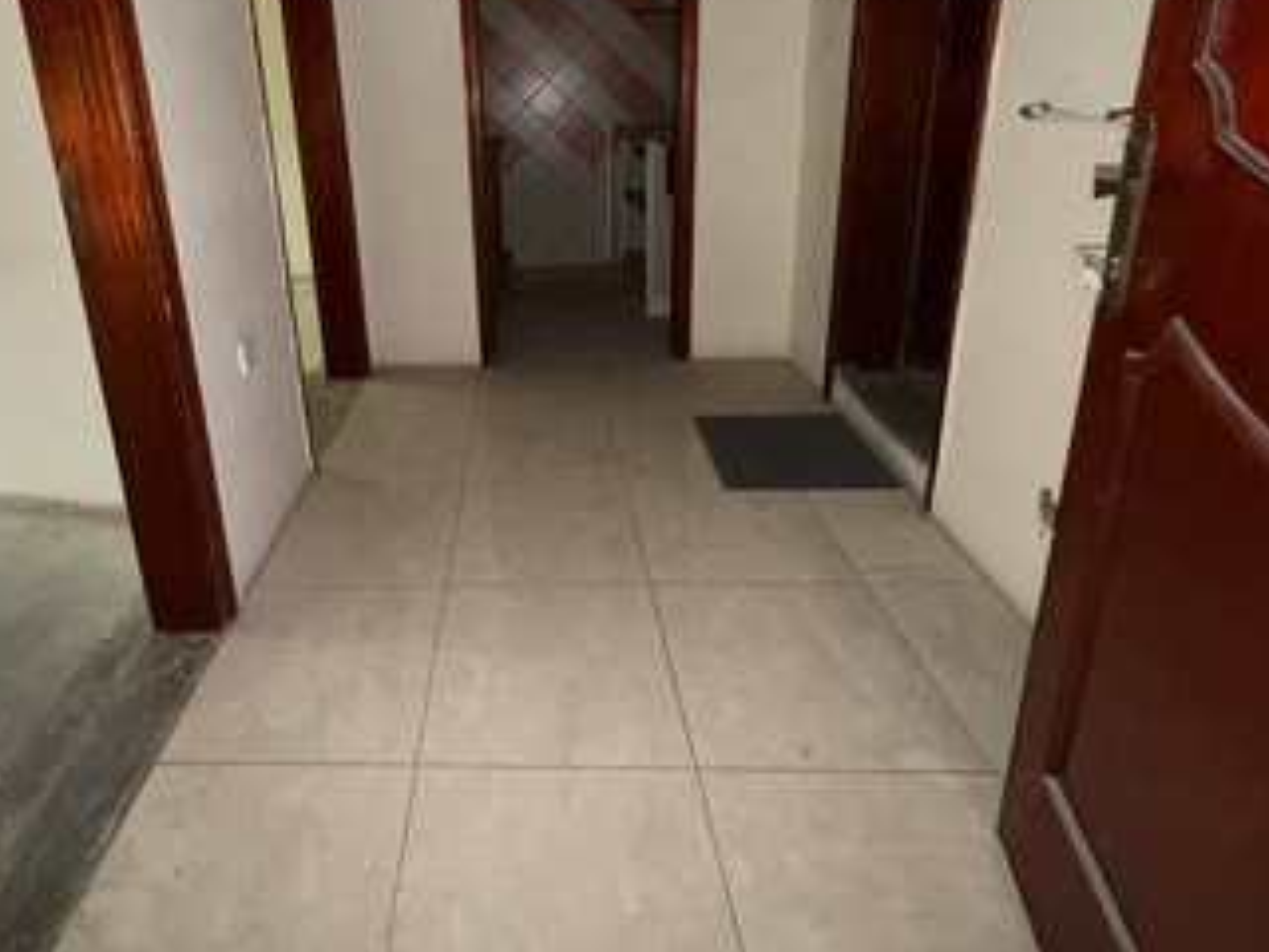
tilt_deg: -15.9
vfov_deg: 64.0
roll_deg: +3.9
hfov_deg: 80.3
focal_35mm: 20
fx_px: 733
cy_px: 303
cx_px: 478
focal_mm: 2.22
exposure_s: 1/33
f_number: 2.2
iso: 250
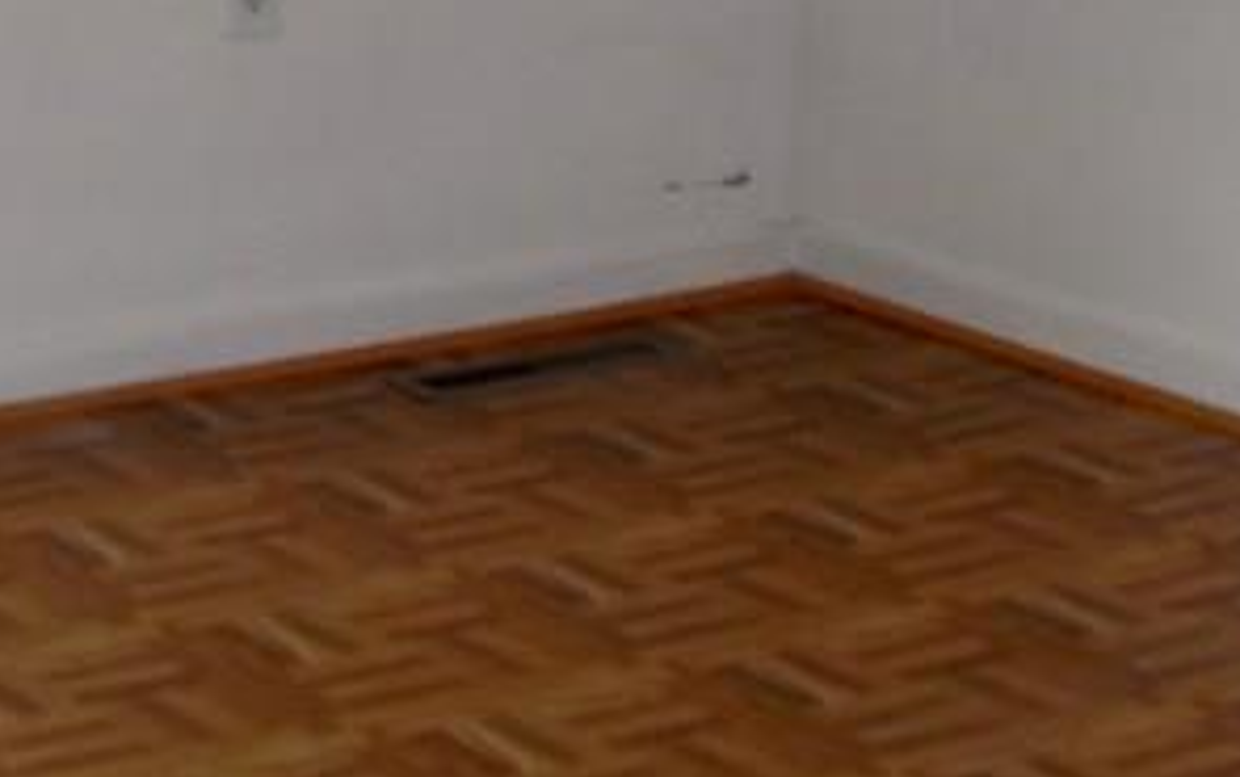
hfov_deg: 16.4
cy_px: -424
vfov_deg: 10.1
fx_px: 4228
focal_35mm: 125
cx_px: 50
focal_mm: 6.3
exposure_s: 1/45
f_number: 2.8
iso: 100
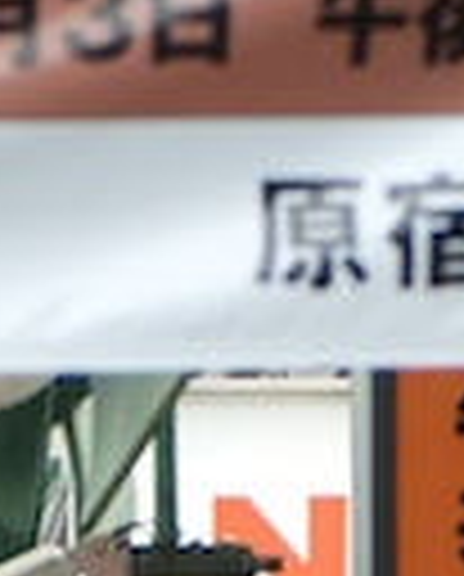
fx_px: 13410
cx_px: -741
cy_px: 2210
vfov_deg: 2.4
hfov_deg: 2.0
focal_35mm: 784
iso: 800
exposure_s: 1/1000
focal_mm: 70
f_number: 2.8
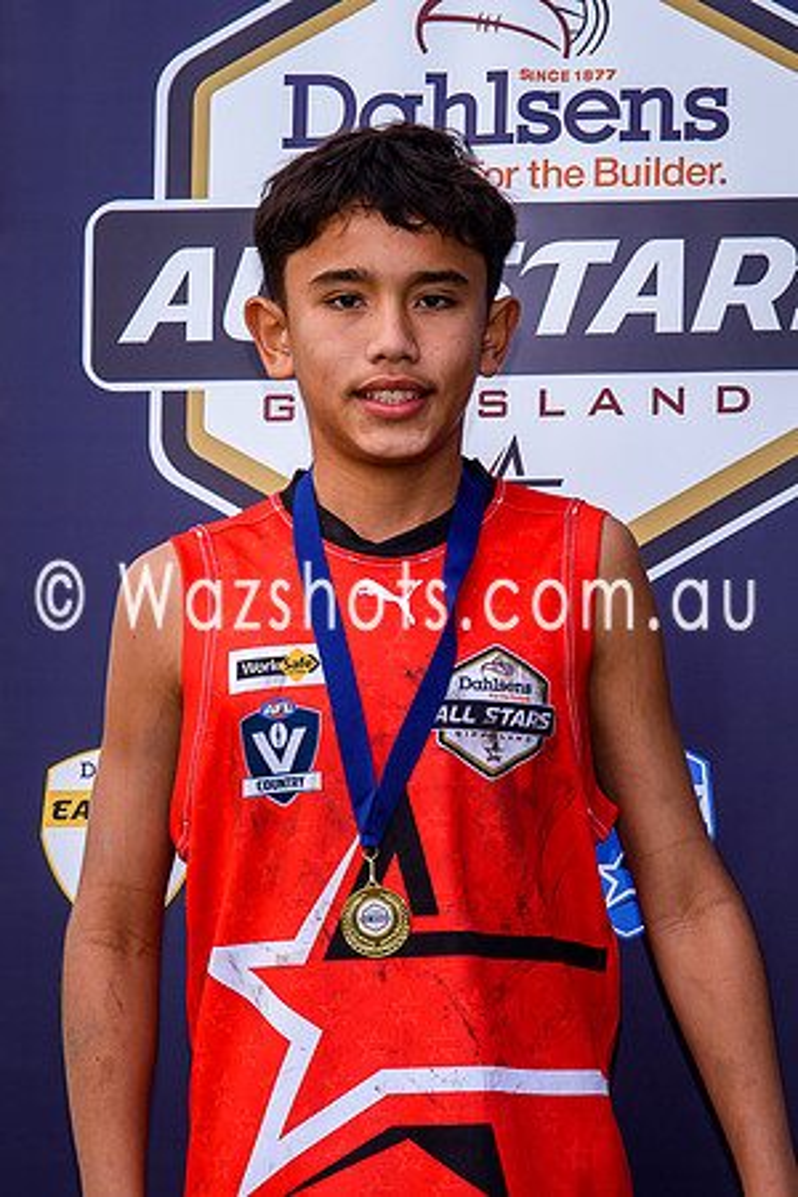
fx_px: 5085
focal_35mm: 153
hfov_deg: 9.0
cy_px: 744
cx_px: 428
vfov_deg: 13.4
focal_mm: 50
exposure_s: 1/160
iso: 100
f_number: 5.6
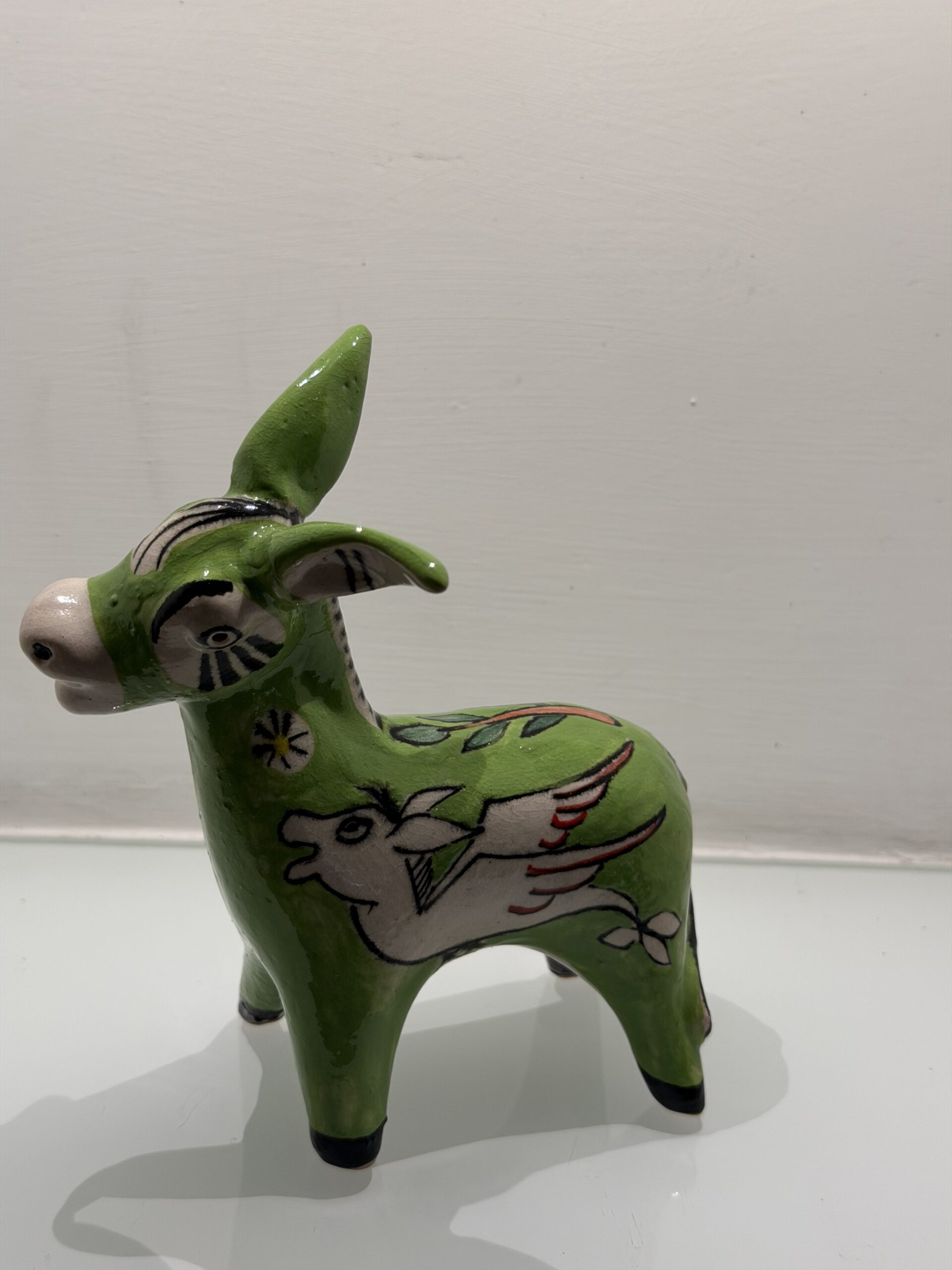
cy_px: 635
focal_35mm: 48
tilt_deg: -20.6
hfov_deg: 30.3
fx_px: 1760
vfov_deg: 39.7
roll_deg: -2.7
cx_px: 476
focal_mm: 6.76
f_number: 1.78
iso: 50
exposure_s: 1/121
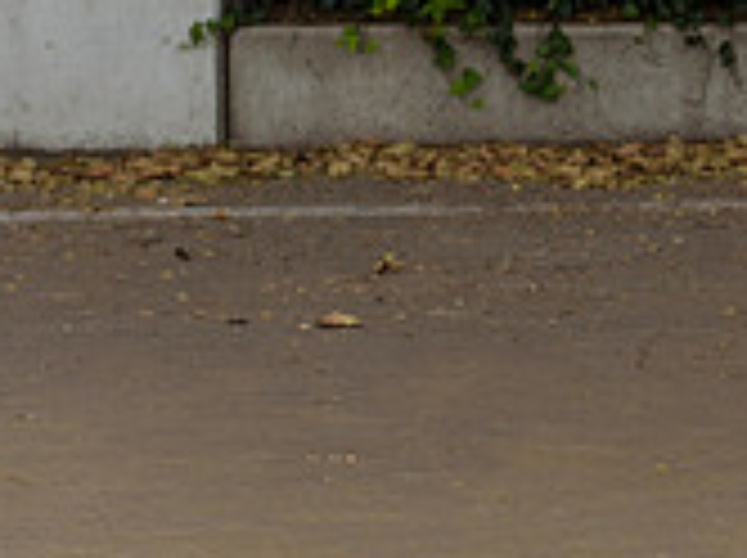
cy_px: -11
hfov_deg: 9.9
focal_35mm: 195
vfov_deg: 7.6
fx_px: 4202
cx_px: 1098
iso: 200
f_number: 4
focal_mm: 58
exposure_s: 1/250
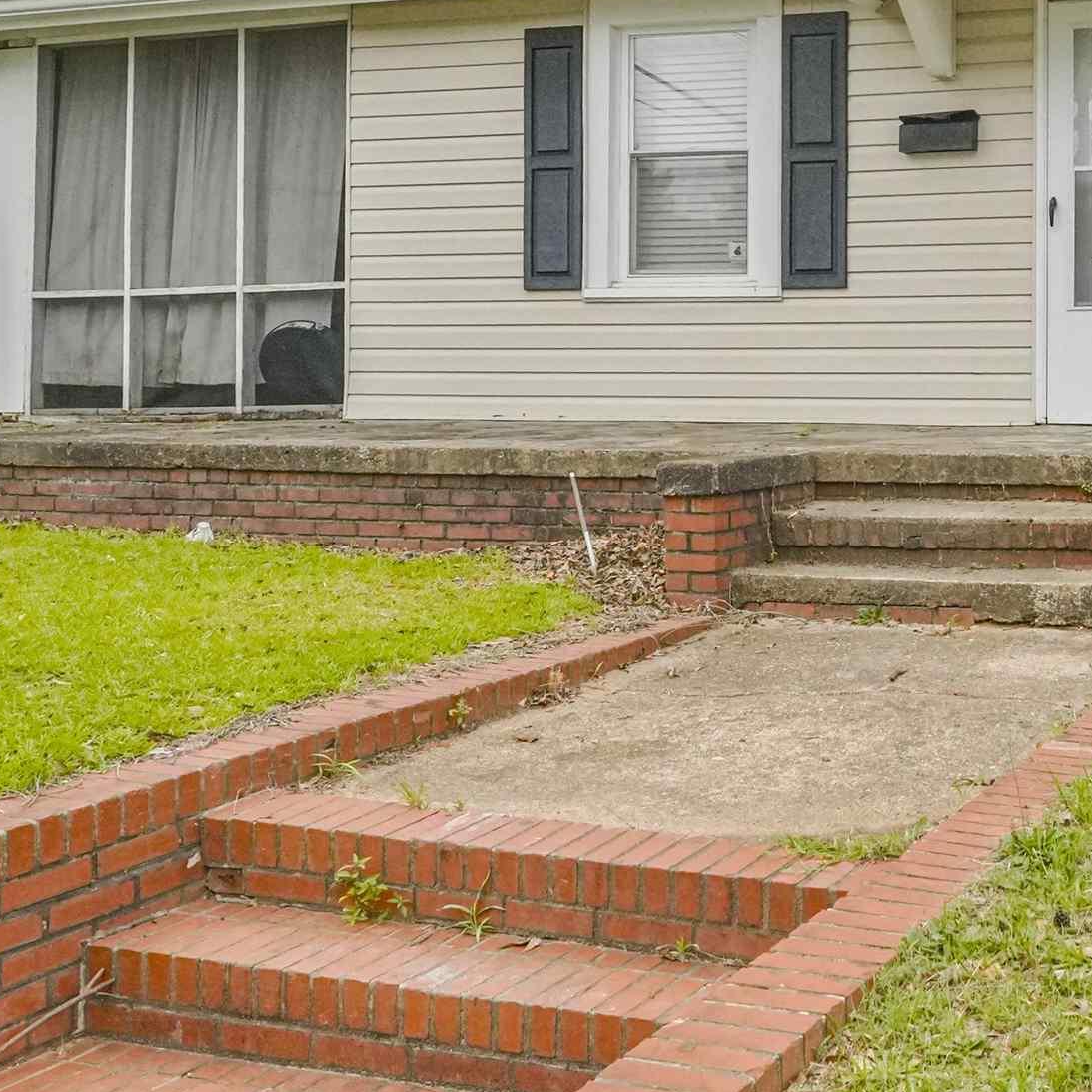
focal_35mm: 43
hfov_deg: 36.2
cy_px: 88
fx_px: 1535
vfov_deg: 36.5
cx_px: 1027
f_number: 7.1
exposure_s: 1/40
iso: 2000
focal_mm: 12
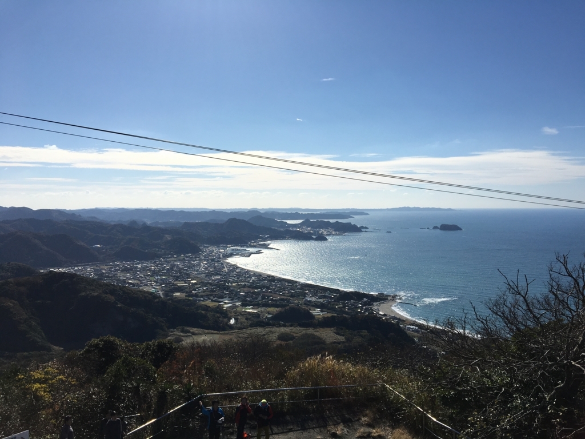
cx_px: 292
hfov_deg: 61.7
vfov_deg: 48.2
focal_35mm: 29
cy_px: 220
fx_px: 490
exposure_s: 1/5128
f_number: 2.2
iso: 25
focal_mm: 4.15
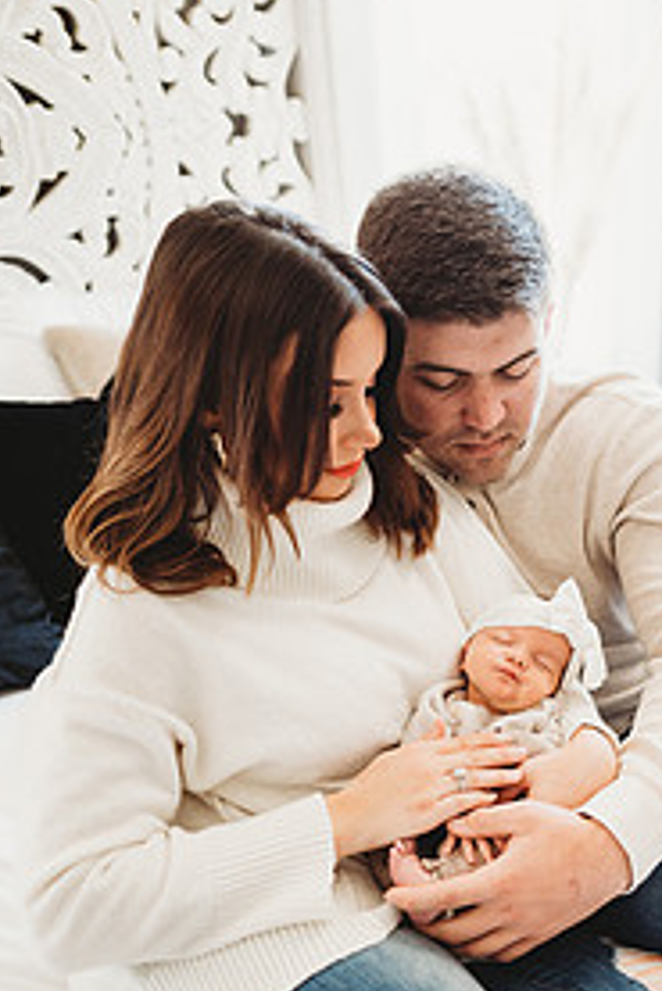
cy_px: 665
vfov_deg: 48.6
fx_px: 1074
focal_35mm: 39
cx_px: 533
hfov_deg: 33.2
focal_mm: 24
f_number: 2
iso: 500
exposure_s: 1/100
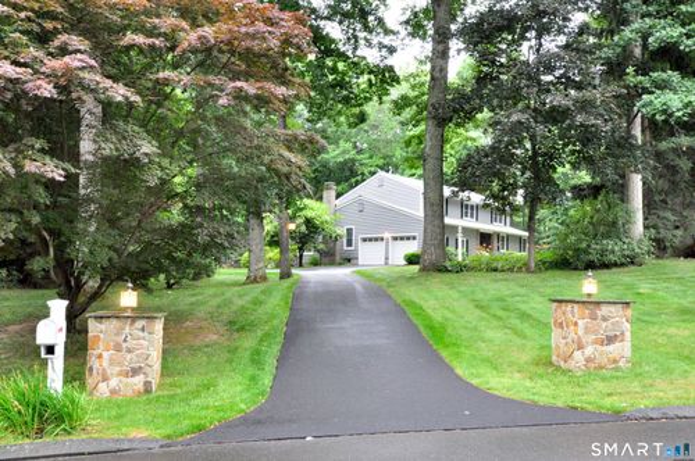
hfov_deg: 62.0
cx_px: 348
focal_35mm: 30
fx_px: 578
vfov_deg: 43.5
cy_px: 230
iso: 3200
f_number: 8
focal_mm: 20
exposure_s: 1/50
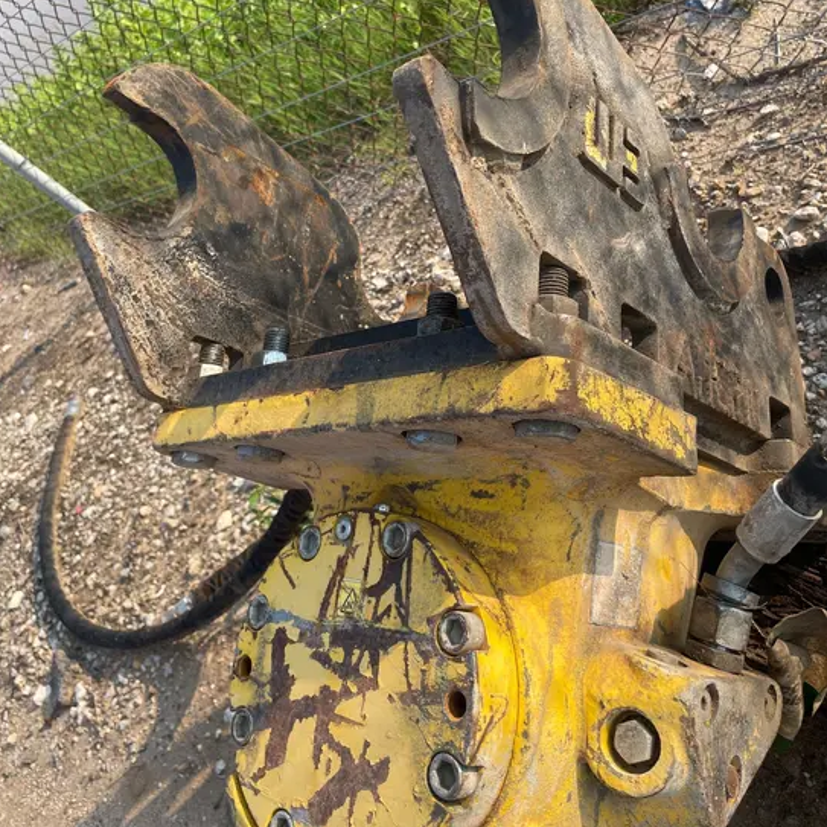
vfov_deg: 52.0
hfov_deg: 52.5
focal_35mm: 31
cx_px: 410
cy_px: 313
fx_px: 838
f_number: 1.6
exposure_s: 1/1473
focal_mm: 4.2
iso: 50
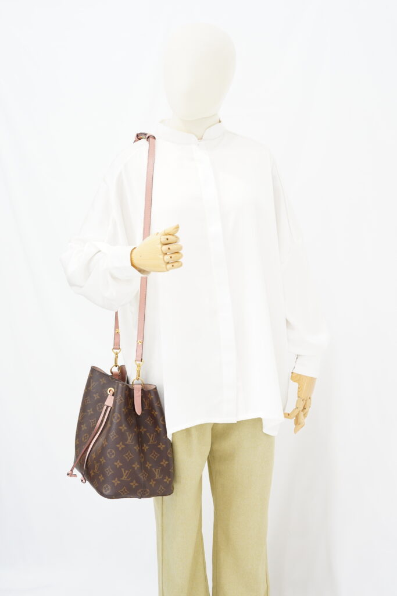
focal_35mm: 50
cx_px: 198
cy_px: 298
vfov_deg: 39.6
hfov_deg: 27.0
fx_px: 827
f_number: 5.6
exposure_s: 1/8
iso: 640
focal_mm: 50
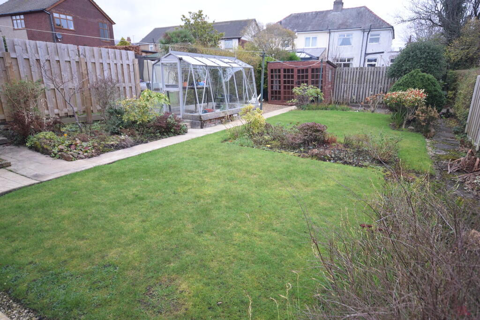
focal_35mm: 21
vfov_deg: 59.5
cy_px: 160
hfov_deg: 81.2
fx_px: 280
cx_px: 240
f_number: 4.8
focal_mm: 14
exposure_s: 1/60
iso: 450
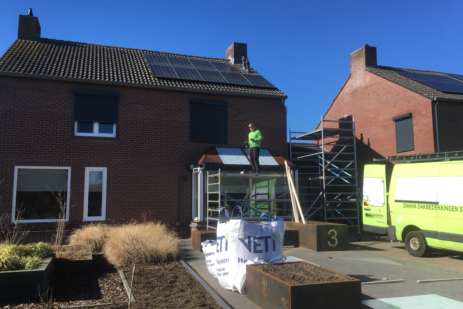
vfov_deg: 42.3
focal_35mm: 31
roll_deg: +0.8
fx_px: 399
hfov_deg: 60.3
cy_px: 152
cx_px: 230
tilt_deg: +6.9
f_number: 2.2
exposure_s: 1/1183
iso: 25
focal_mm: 4.15
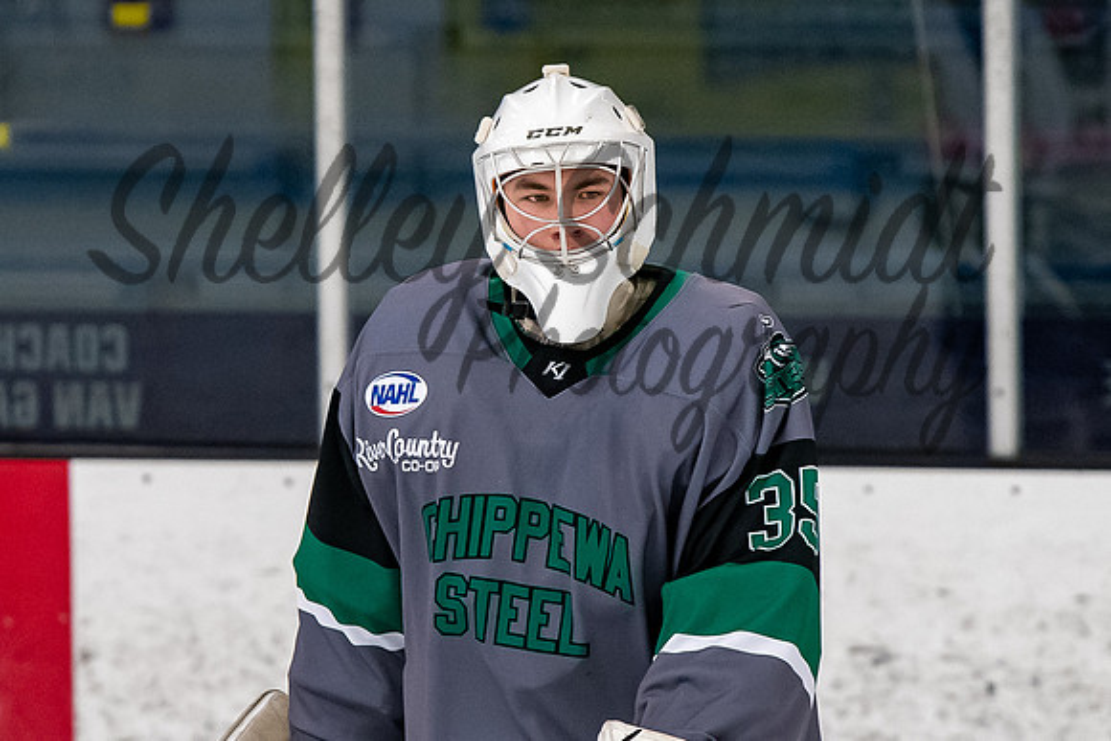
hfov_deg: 3.6
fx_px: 17546
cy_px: 298
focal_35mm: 568
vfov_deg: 2.4
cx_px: 514
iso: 2500
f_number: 3.5
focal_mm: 200
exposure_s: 1/800
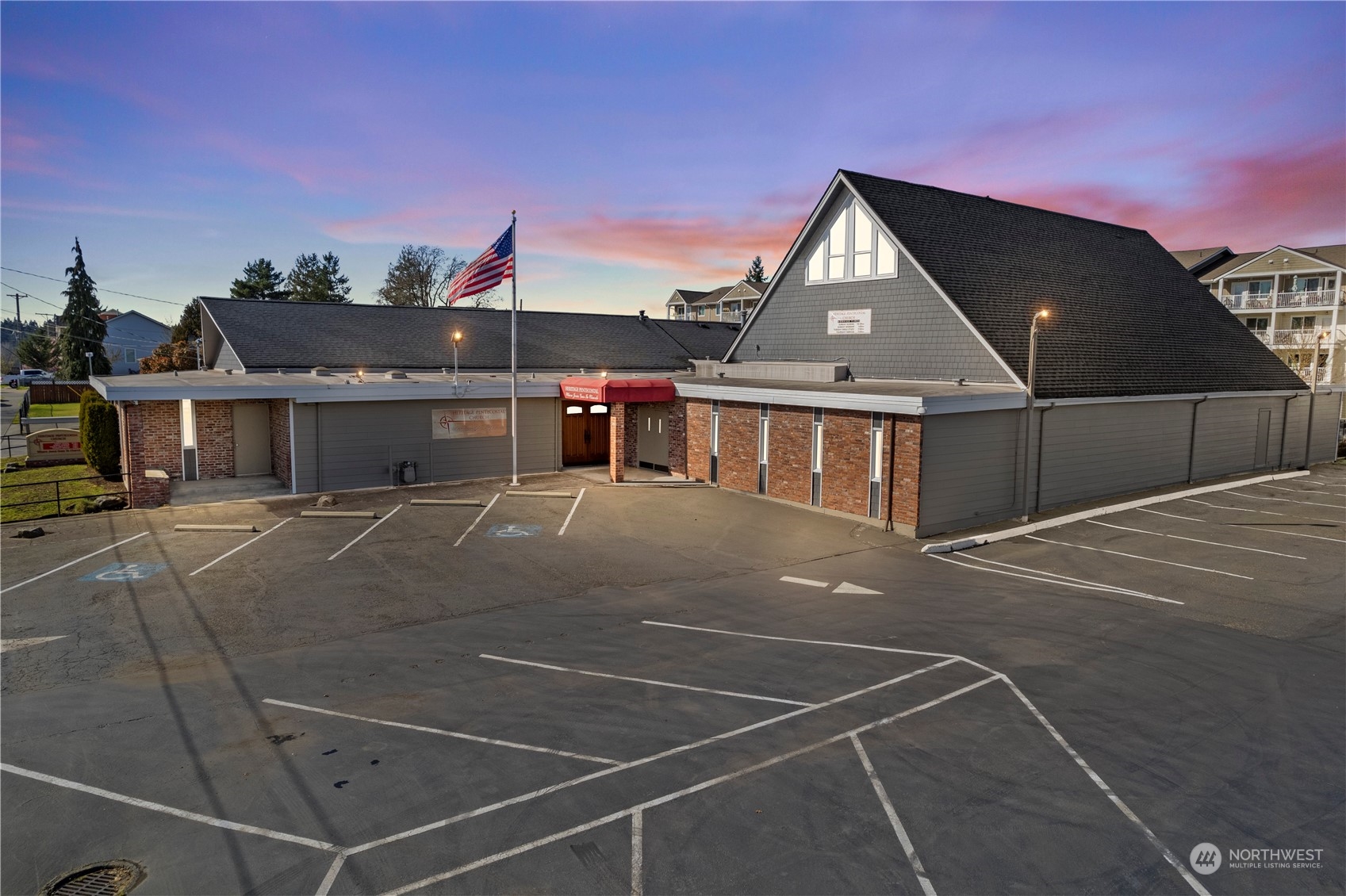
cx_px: 673
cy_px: 448
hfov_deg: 78.6
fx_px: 822
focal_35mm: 22
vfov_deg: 57.2
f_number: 2.8
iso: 130
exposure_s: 1/640
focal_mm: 8.38
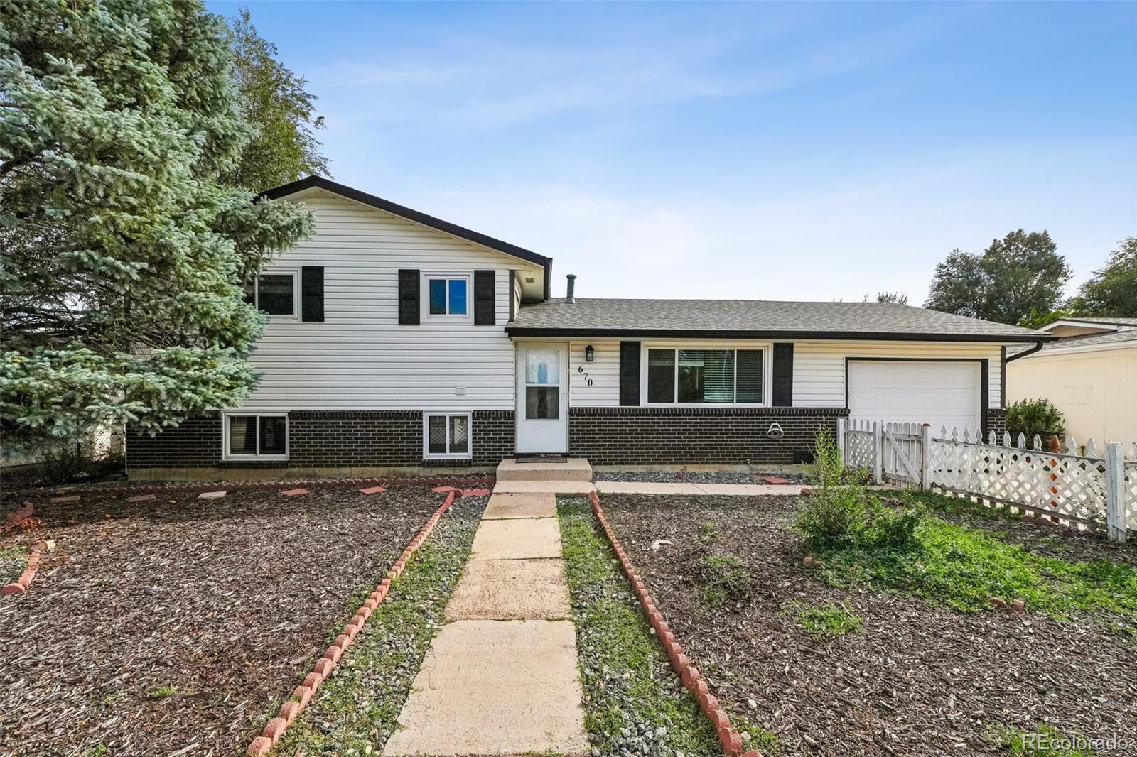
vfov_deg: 77.3
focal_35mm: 15
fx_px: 474
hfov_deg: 100.4
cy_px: 378
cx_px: 568
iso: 800
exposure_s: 1/2500
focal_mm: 10
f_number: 8
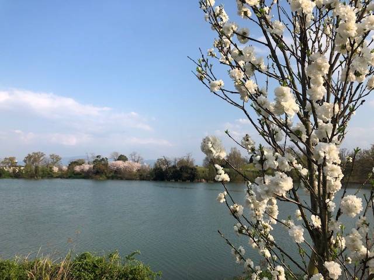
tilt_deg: +6.1
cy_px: 140
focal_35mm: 28
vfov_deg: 49.7
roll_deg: +0.3
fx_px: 303
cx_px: 187
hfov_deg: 63.4
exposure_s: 1/2183
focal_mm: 3.99
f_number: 1.8
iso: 25
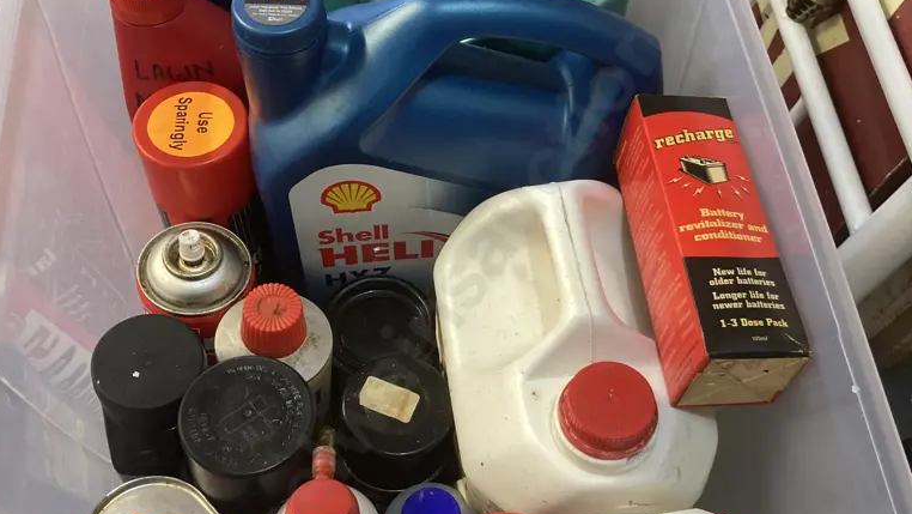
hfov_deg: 49.4
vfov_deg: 29.0
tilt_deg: -57.9
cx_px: 454
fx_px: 992
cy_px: 298
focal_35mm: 41
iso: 200
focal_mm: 3.99
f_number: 1.8
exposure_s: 1/50
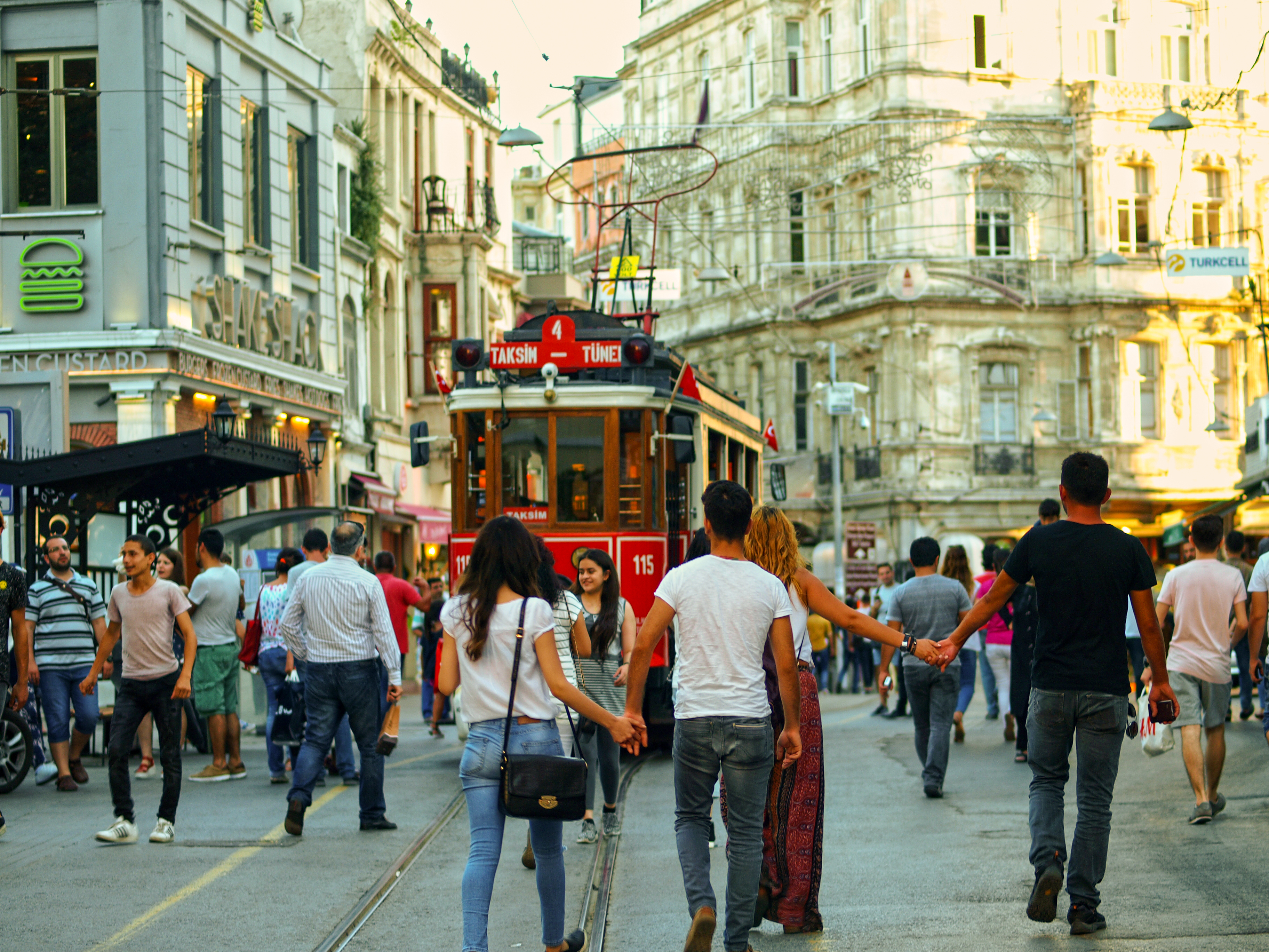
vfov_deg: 14.8
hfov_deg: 19.6
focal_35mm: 100
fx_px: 3666
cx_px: 634
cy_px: 476
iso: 100
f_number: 2
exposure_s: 1/100
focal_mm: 50
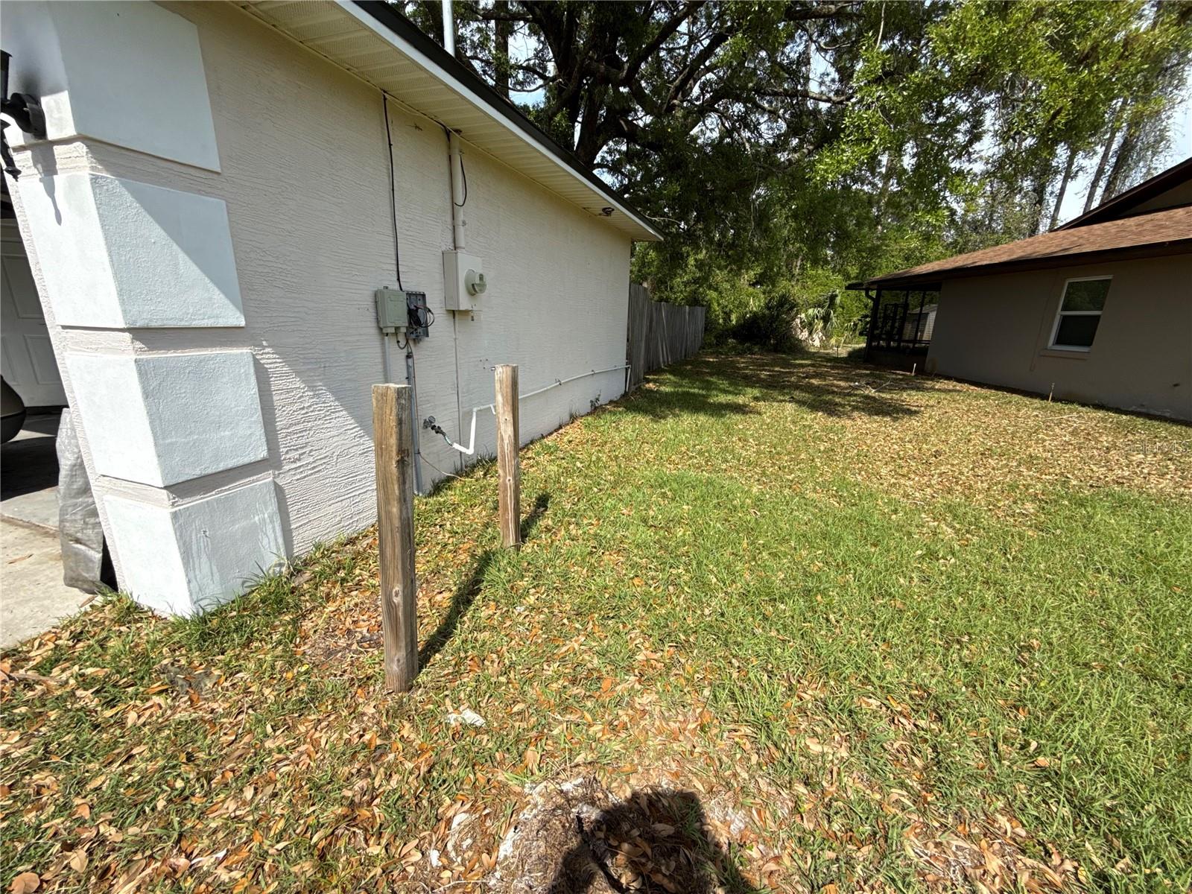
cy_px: 447
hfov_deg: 102.1
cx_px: 596
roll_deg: -1.4
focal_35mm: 14
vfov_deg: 85.7
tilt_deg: -14.8
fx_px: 482
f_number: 2.2
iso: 50
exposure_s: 1/1285
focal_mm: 2.22
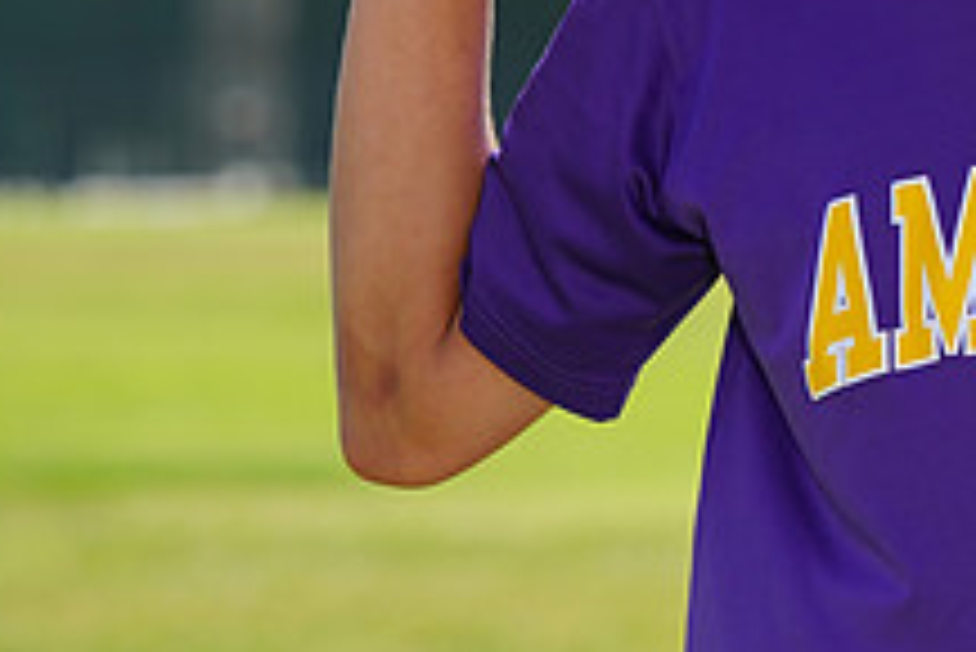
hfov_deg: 3.4
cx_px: 1201
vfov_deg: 2.3
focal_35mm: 611
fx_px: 16575
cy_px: -189
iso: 100
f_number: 8
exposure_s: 1/250
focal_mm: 229
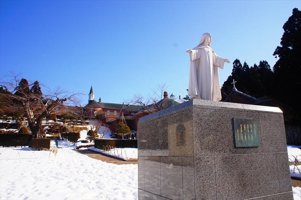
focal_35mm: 27
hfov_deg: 67.5
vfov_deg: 47.8
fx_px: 225
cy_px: 100
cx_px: 150
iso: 200
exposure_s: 1/250
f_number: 13
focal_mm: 18
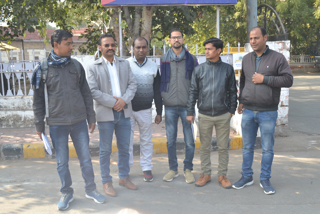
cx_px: 160
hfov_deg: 49.6
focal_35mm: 39
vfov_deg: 34.2
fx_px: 347
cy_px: 107
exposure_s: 1/160
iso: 400
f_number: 6.3
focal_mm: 26
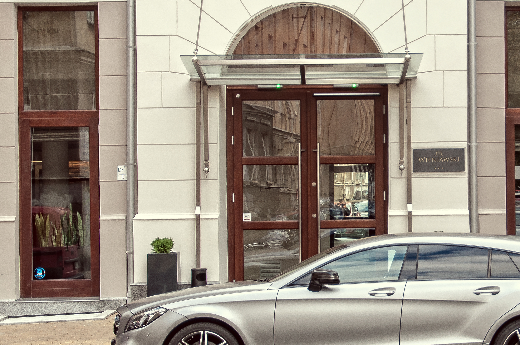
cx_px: 436
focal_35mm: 98
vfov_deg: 13.9
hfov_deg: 20.5
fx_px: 1414
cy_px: 139
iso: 100
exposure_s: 1/200
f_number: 4.5
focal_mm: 38
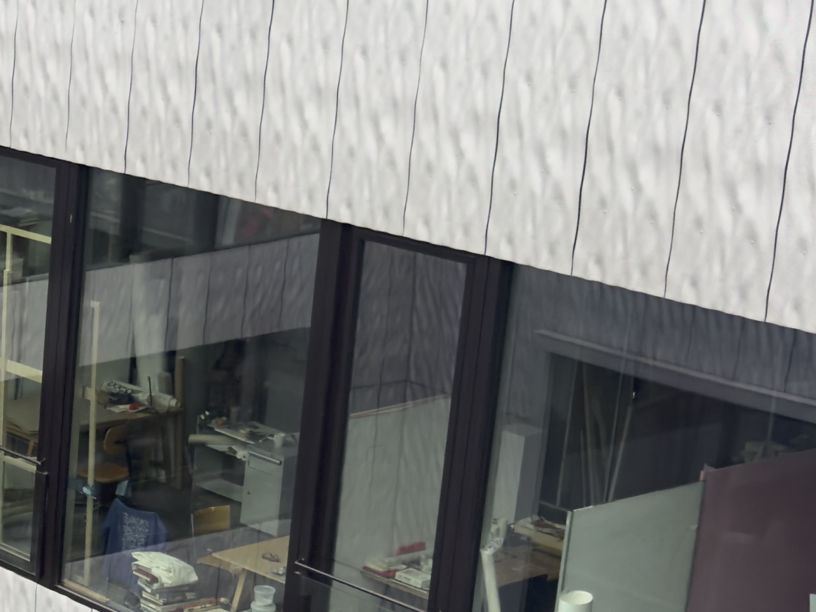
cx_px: -563
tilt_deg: -18.6
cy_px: 471
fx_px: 2475
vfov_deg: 14.0
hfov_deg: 16.3
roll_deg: +1.5
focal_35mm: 105
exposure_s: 1/844
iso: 100
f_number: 1.78
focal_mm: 6.76
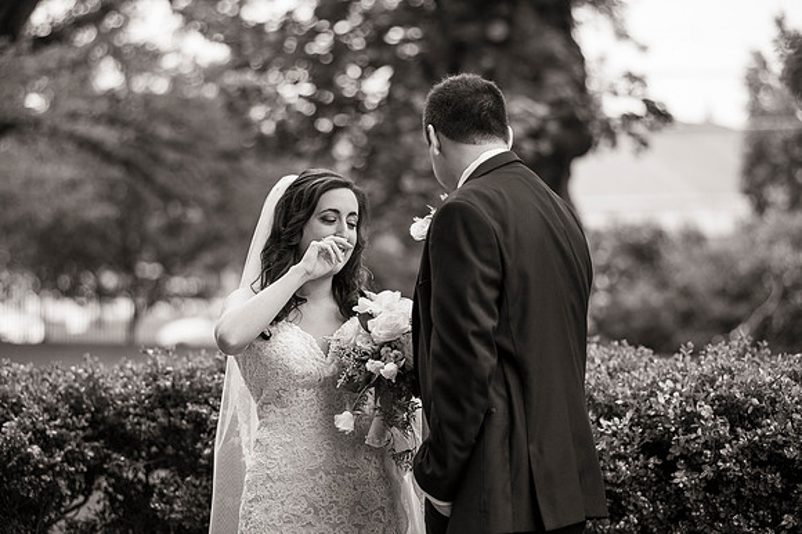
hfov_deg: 17.1
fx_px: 2672
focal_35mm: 120
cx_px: 401
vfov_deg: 11.4
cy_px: 267
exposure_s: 1/1000
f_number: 2.8
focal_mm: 120
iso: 200
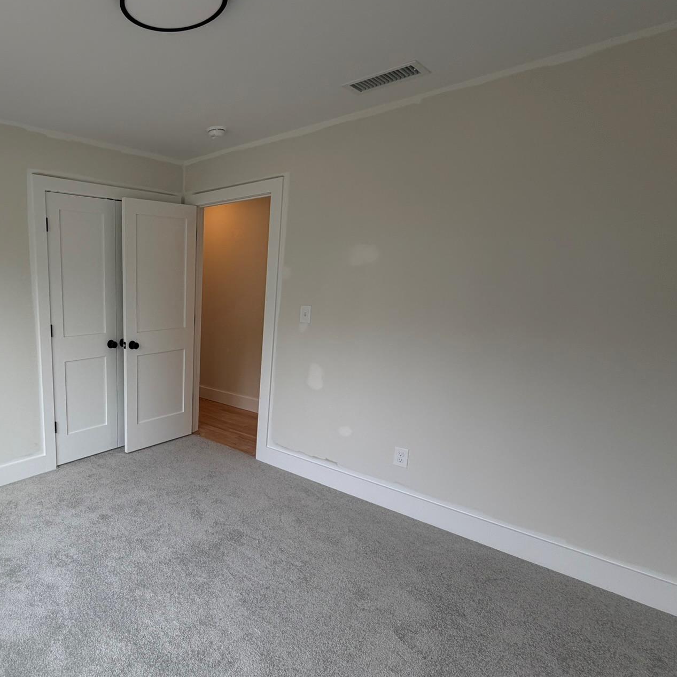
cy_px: 369
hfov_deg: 67.6
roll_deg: +1.2
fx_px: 443
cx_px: 133
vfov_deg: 74.7
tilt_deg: -12.7
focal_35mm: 20
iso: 50
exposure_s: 1/121
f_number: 2.2
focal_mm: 2.22
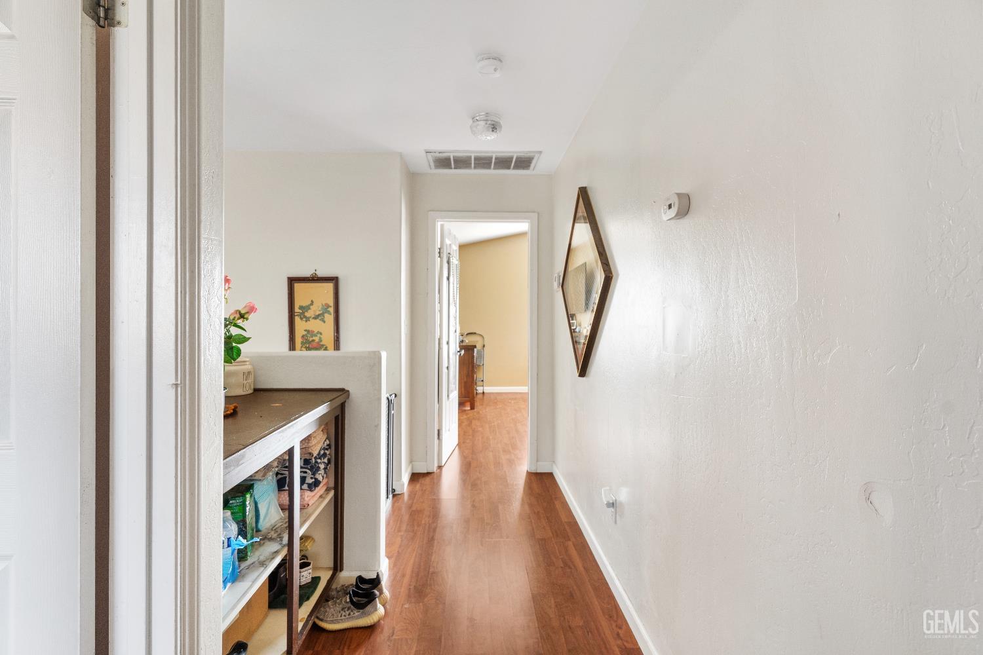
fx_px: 464
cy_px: 328
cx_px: 492
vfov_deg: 70.4
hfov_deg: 93.3
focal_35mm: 17
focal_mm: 17
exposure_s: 1/1.67
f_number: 5.6
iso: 400
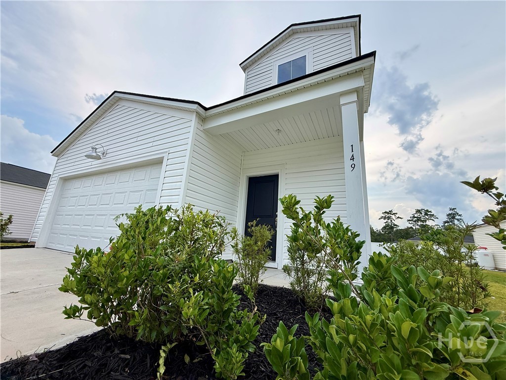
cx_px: 253
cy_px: 190
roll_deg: -4.7
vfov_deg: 85.7
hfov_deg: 102.1
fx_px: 205
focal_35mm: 14
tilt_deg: +15.3
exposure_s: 1/1033
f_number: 2.2
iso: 64
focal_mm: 2.22
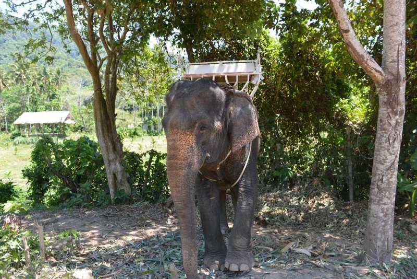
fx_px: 359
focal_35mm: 31
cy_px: 140
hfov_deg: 60.3
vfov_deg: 42.4
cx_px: 208
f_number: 4.5
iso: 720
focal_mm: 31
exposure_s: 1/320
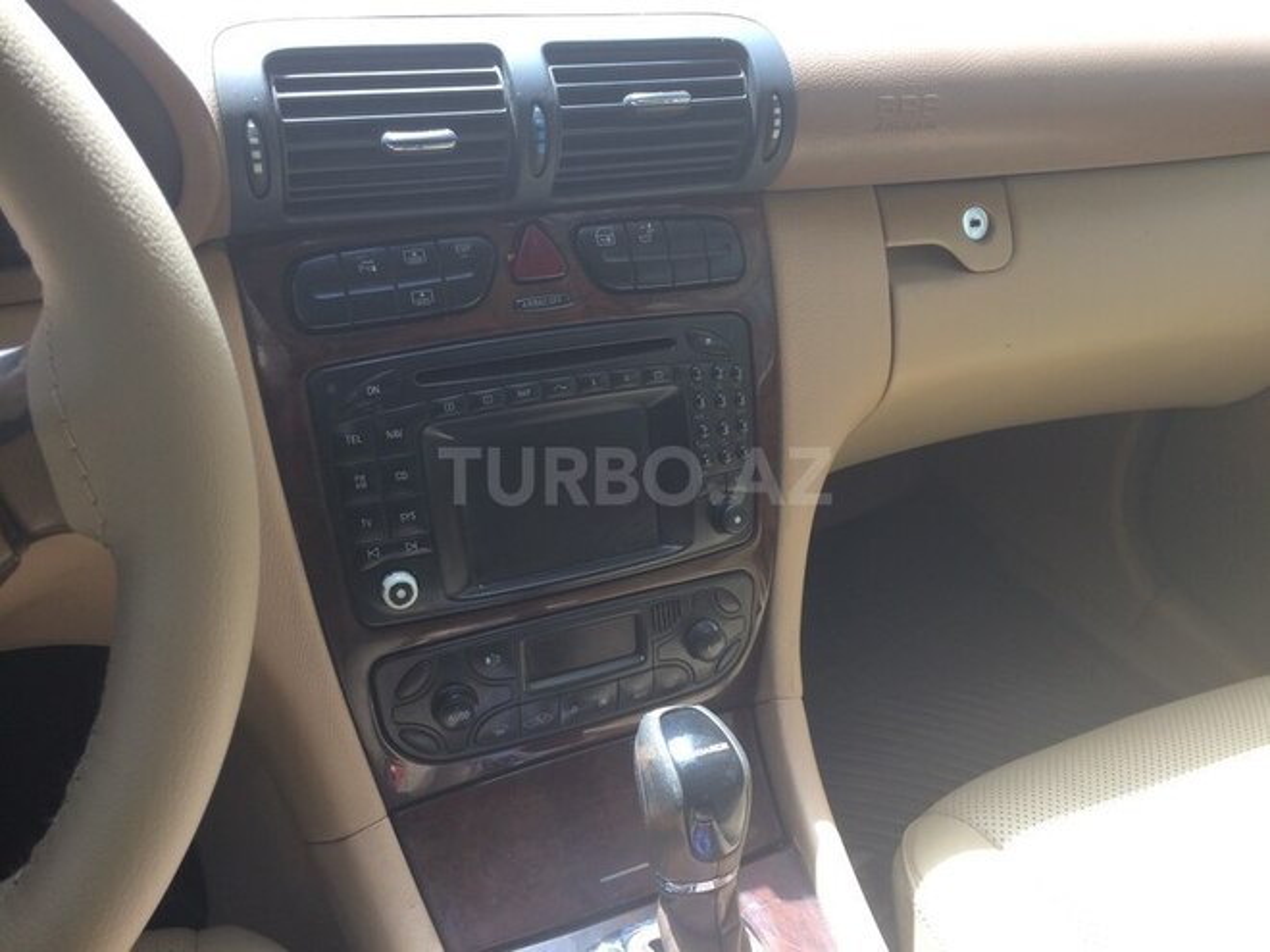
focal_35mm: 29
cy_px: 476
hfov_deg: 61.7
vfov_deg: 48.2
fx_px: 1064
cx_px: 635
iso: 32
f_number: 2.2
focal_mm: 4.15
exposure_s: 1/120
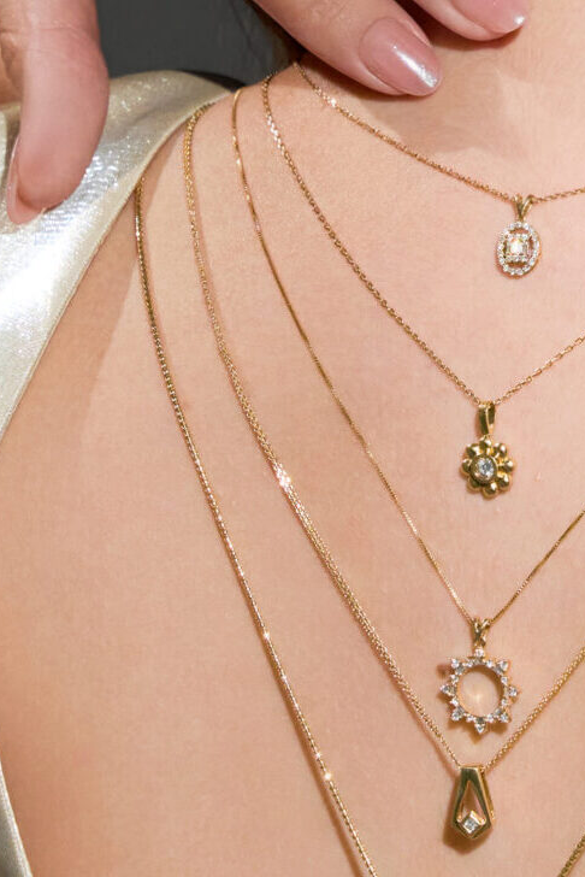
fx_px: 5990
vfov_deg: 8.3
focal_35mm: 246
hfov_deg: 5.6
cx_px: 702
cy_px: 39
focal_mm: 70
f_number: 7.1
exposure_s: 1/160
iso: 3200
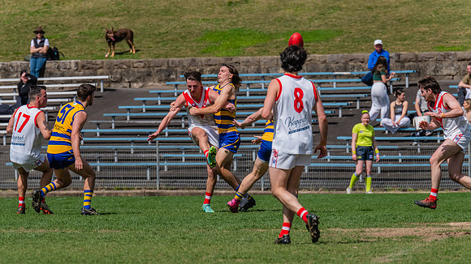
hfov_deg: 4.7
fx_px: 5758
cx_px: 229
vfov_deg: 2.6
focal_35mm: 461
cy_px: 156
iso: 800
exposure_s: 1/1600
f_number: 11
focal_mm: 420
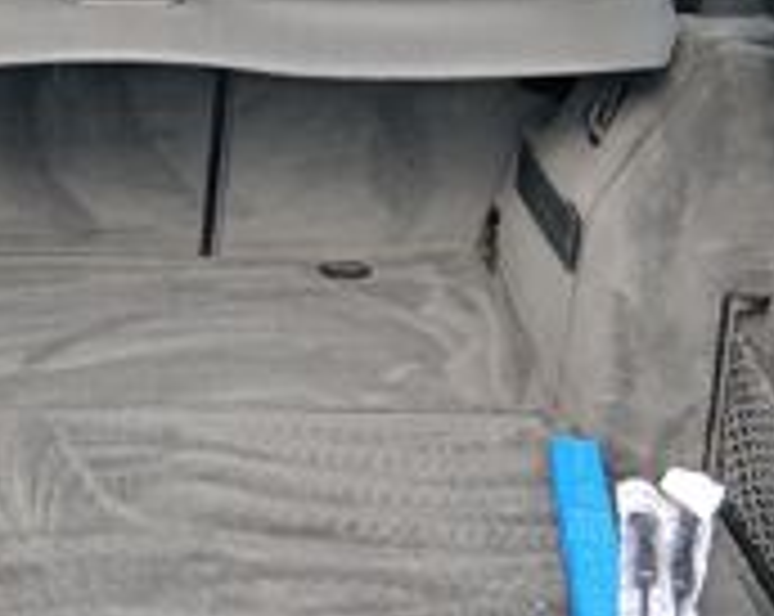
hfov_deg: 26.0
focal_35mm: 71
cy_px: 351
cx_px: 90
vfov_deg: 21.5
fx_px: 1624
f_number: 1.8
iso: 25
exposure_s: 1/50
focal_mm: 3.98
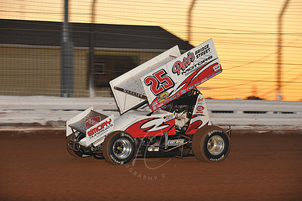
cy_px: 100
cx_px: 151
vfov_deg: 11.4
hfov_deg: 17.1
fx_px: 1006
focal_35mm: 120
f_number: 6.3
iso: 640
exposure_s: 1/320
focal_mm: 120
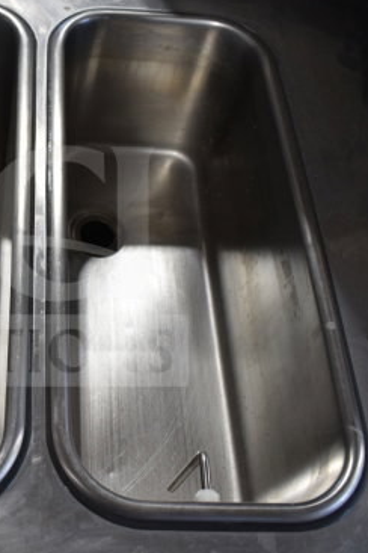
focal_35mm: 45
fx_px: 690
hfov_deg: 28.4
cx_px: 18
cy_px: 267
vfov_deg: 43.6
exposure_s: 1/50
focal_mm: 18
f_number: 3.5
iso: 200
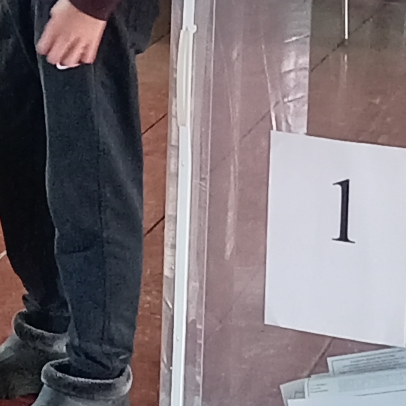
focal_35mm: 167
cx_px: -67
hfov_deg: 10.3
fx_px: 2216
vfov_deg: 10.2
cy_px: -176
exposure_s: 1/16.7
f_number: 1.8
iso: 1356
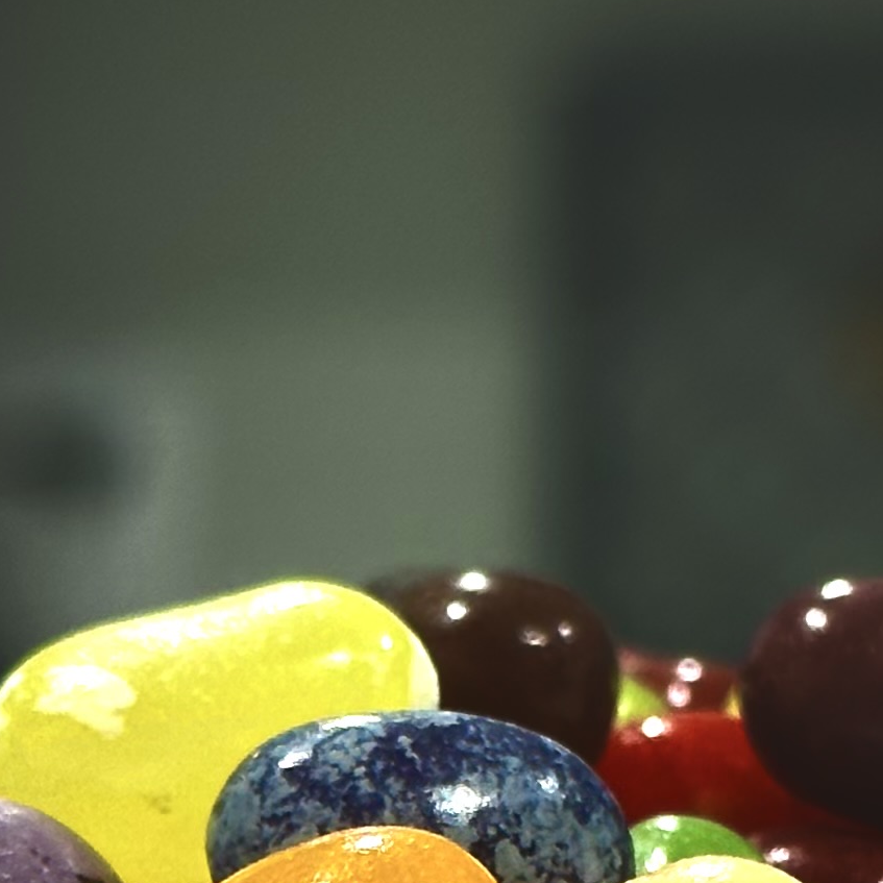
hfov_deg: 8.6
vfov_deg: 8.4
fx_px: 5830
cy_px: 1381
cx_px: 703
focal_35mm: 202
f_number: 1.78
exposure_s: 1/60
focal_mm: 6.86
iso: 200
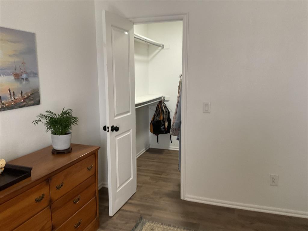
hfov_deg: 61.7
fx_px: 258
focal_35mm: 29
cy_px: 116
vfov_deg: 48.2
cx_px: 154
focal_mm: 3
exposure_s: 1/60
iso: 200
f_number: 1.8
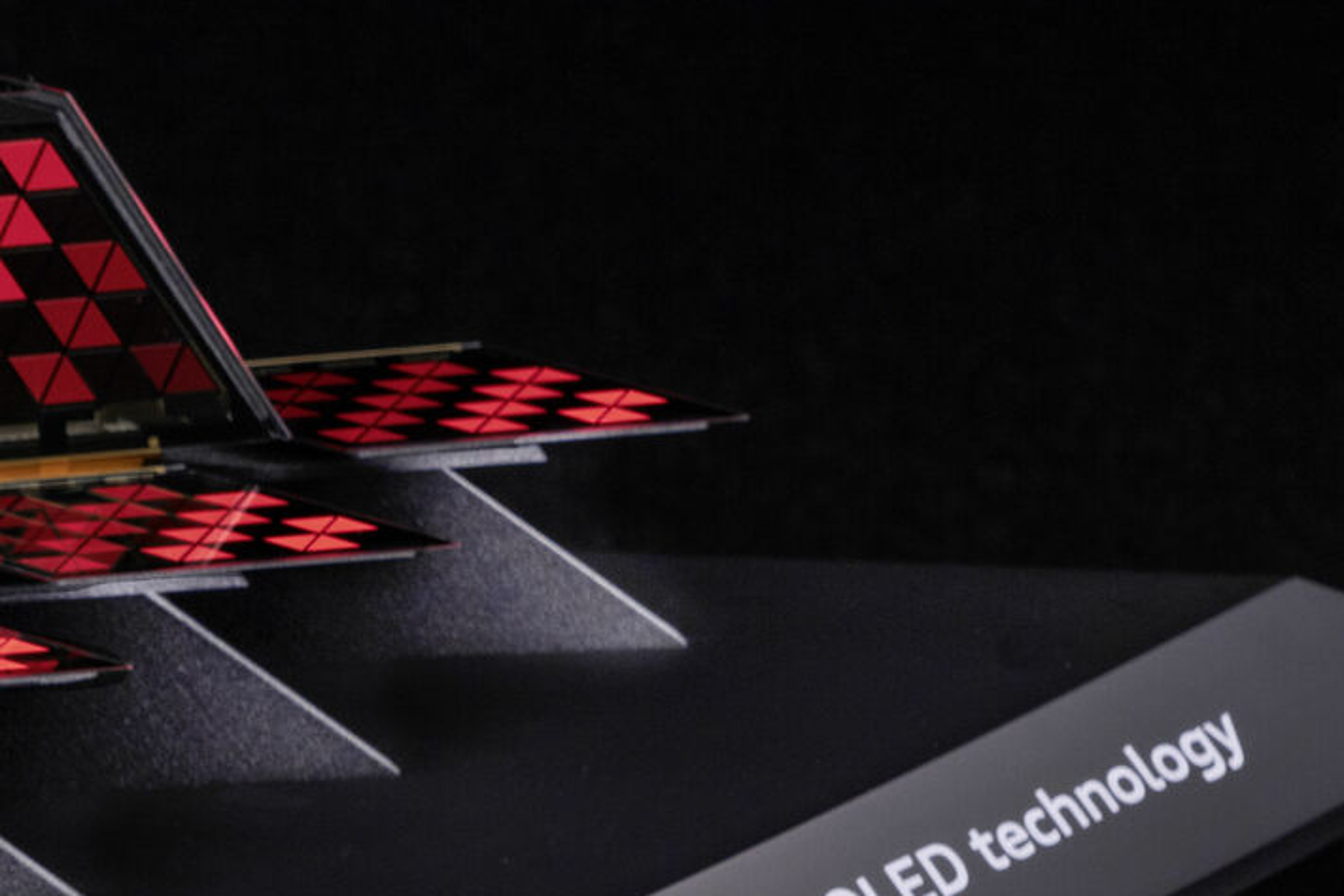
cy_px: 781
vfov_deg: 4.3
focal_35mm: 316
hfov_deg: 6.4
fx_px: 11796
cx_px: -1119
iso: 100
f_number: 11
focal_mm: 78
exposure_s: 1/2.5
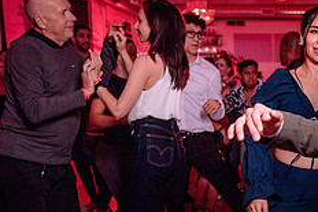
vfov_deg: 18.4
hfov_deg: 26.2
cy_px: 194
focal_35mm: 73
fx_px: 645
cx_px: 323
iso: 800
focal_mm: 26
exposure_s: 1/60
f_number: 3.2
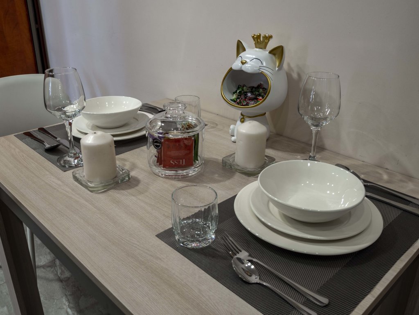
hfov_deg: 60.0
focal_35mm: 30
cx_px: 210
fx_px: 363
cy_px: 158
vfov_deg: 46.8
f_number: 5.2
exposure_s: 1/8
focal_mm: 15
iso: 200
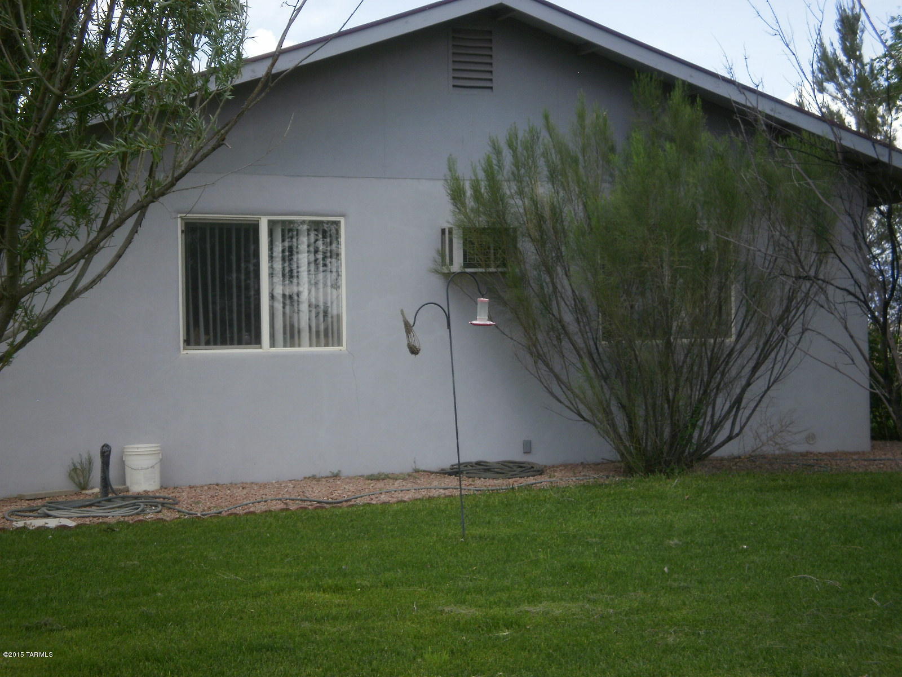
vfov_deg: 22.9
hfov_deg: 30.3
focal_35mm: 64
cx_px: 451
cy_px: 338
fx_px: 1668
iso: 100
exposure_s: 1/400
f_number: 4.4
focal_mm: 11.3
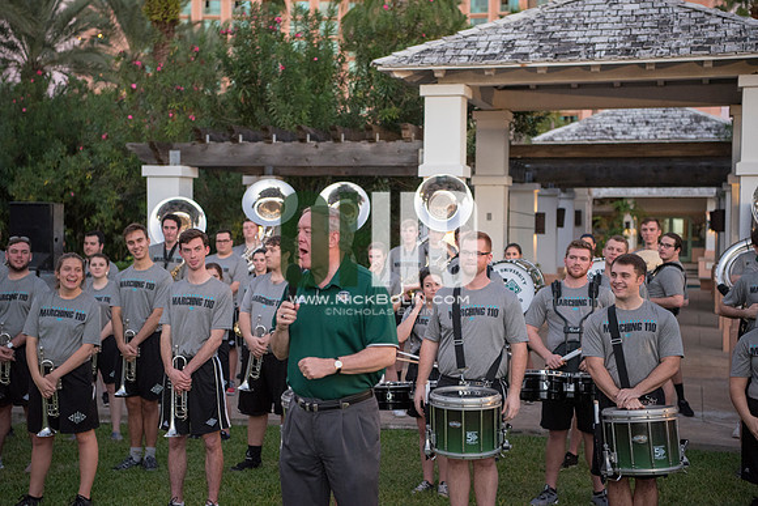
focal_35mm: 58
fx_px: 1221
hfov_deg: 34.5
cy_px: 253
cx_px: 379
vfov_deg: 23.4
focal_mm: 58
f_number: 3.2
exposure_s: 1/400
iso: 2000
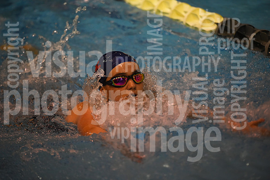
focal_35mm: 200
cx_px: 135
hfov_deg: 10.3
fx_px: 1499
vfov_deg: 6.9
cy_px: 90
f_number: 2.8
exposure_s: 1/1000
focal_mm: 200
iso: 4000
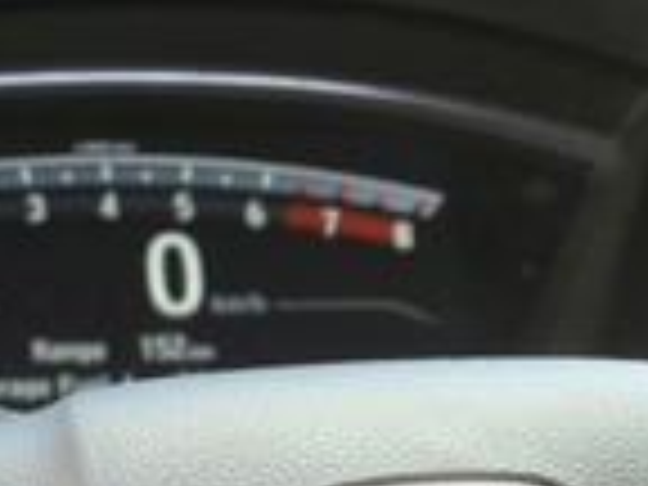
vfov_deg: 4.4
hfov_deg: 5.9
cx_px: 423
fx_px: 6271
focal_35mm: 335
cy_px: 560
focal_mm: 18.6
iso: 125
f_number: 2.9
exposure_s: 1/120
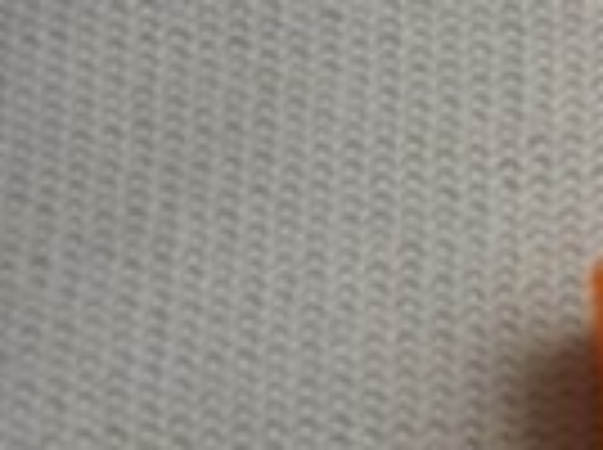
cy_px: 169
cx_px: 1778
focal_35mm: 249
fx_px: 4330
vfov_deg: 5.9
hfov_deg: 7.1
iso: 80
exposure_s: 1/40
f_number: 3.9
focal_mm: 6.61
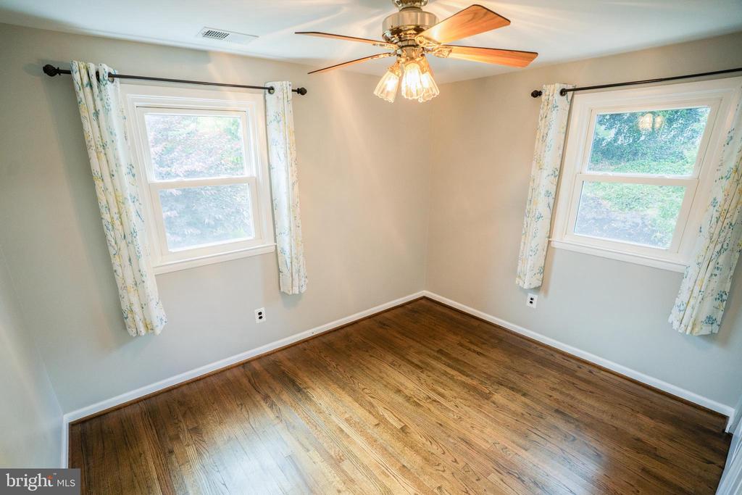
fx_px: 346
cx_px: 371
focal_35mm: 17
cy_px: 248
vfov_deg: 71.1
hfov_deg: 93.9
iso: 1000
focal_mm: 16.8
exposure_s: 1/160
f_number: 4
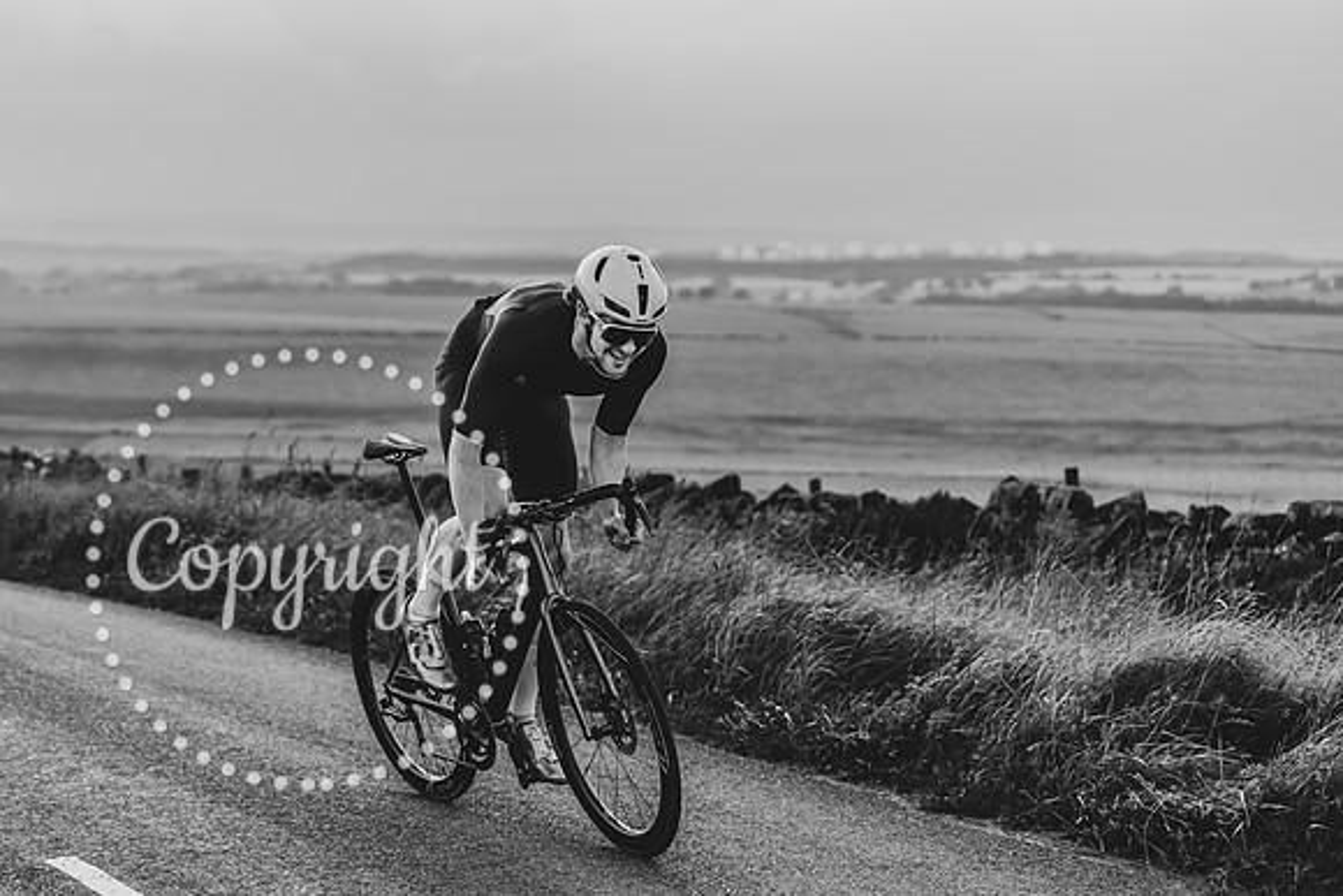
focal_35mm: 81
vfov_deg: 16.9
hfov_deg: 25.1
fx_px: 3016
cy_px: 436
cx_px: 568
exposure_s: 1/1250
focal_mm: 70
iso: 400
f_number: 3.2
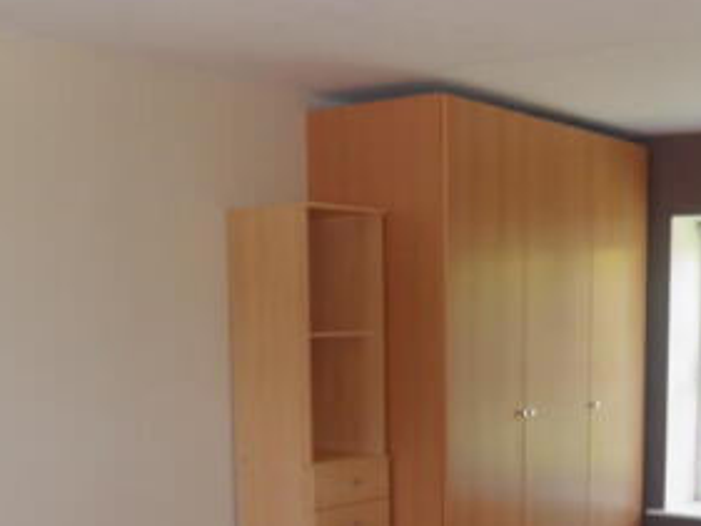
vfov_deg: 24.1
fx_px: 1175
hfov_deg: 33.0
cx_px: 463
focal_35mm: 58
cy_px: 527
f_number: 2.8
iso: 80
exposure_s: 1/30
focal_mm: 4.9
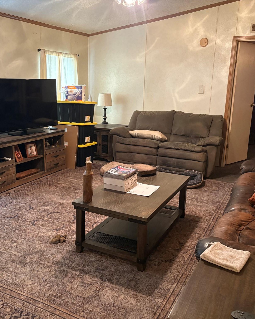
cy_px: 160
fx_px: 321
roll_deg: -1.4
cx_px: 112
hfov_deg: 43.3
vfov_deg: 52.8
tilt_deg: -13.0
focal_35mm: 34
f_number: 1.6
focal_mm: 5.96
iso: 500
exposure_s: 1/30
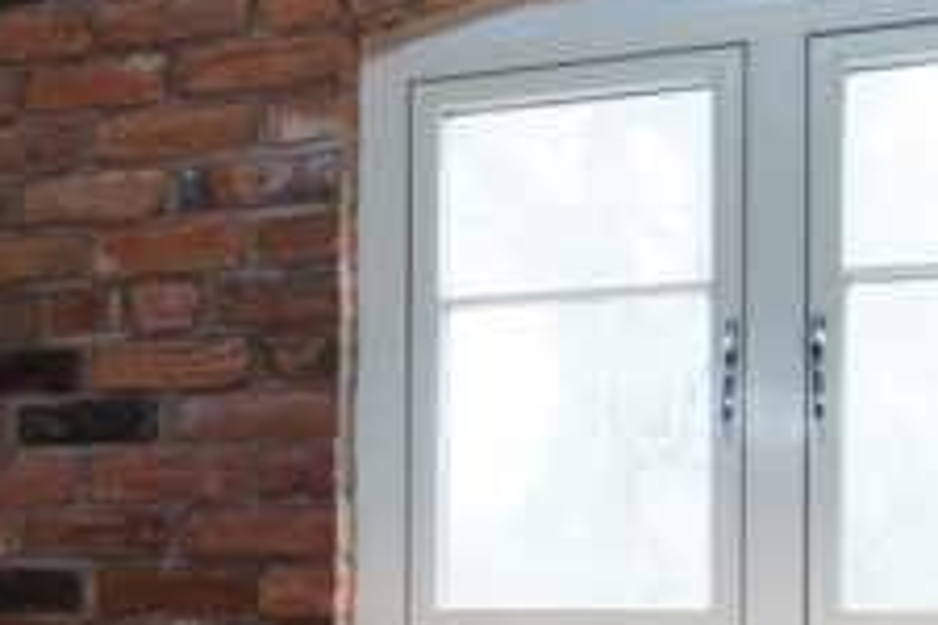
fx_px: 2293
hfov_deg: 19.5
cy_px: 617
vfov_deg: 15.3
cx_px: -542
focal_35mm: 88
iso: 100
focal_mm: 19
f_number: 9
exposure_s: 1
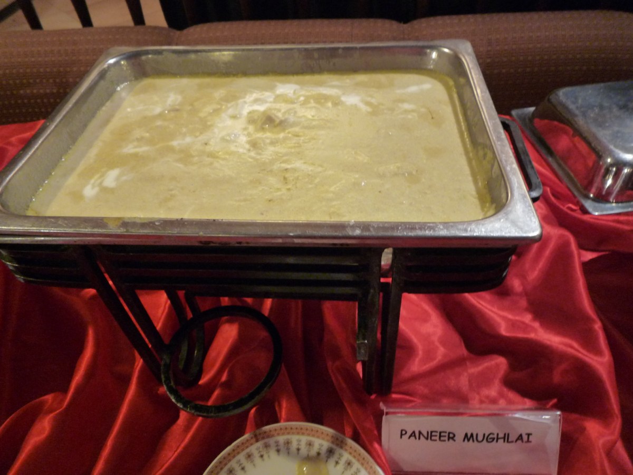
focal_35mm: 25
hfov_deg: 69.4
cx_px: 316
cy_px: 238
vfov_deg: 54.9
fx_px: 457
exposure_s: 1/4
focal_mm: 4.4
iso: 400
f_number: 2.8
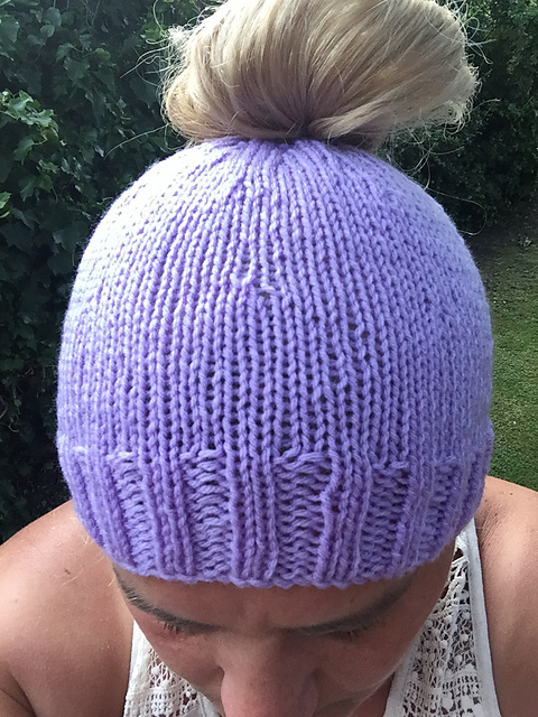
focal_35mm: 31
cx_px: 269
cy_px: 358
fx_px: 642
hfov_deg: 45.4
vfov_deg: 58.4
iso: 64
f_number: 2.2
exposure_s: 1/100
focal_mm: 2.65
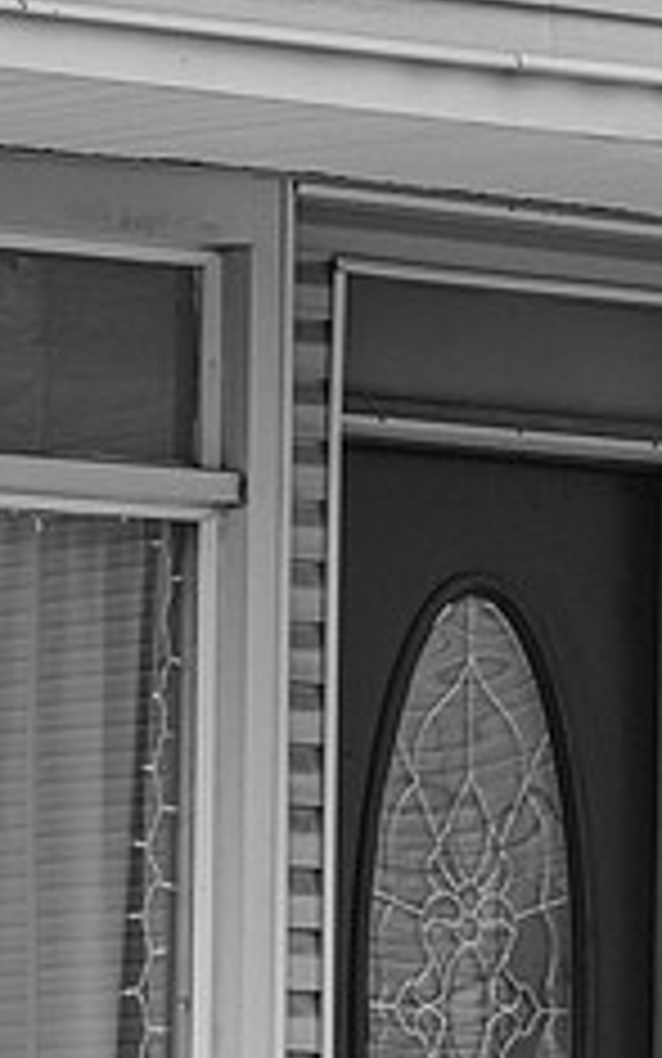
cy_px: 106
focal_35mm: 379
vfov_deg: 5.5
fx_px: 10934
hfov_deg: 3.4
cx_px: 1411
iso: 100
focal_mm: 120
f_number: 8
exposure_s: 1/160
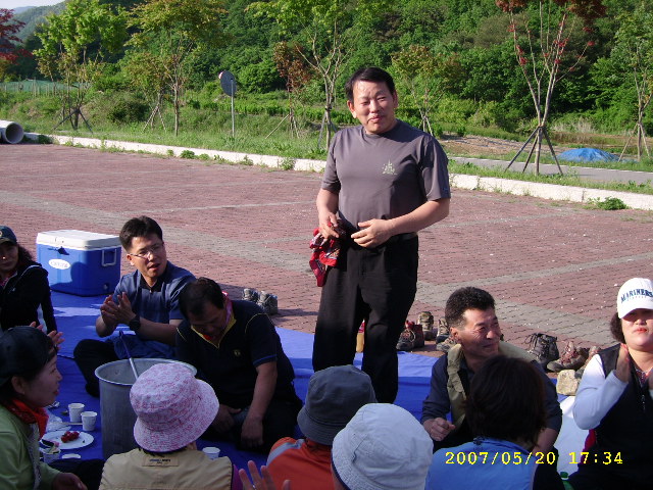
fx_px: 1038
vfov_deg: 26.6
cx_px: 326
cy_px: 245
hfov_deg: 34.9
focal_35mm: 55
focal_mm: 9.16
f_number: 3.4
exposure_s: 1/420
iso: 50
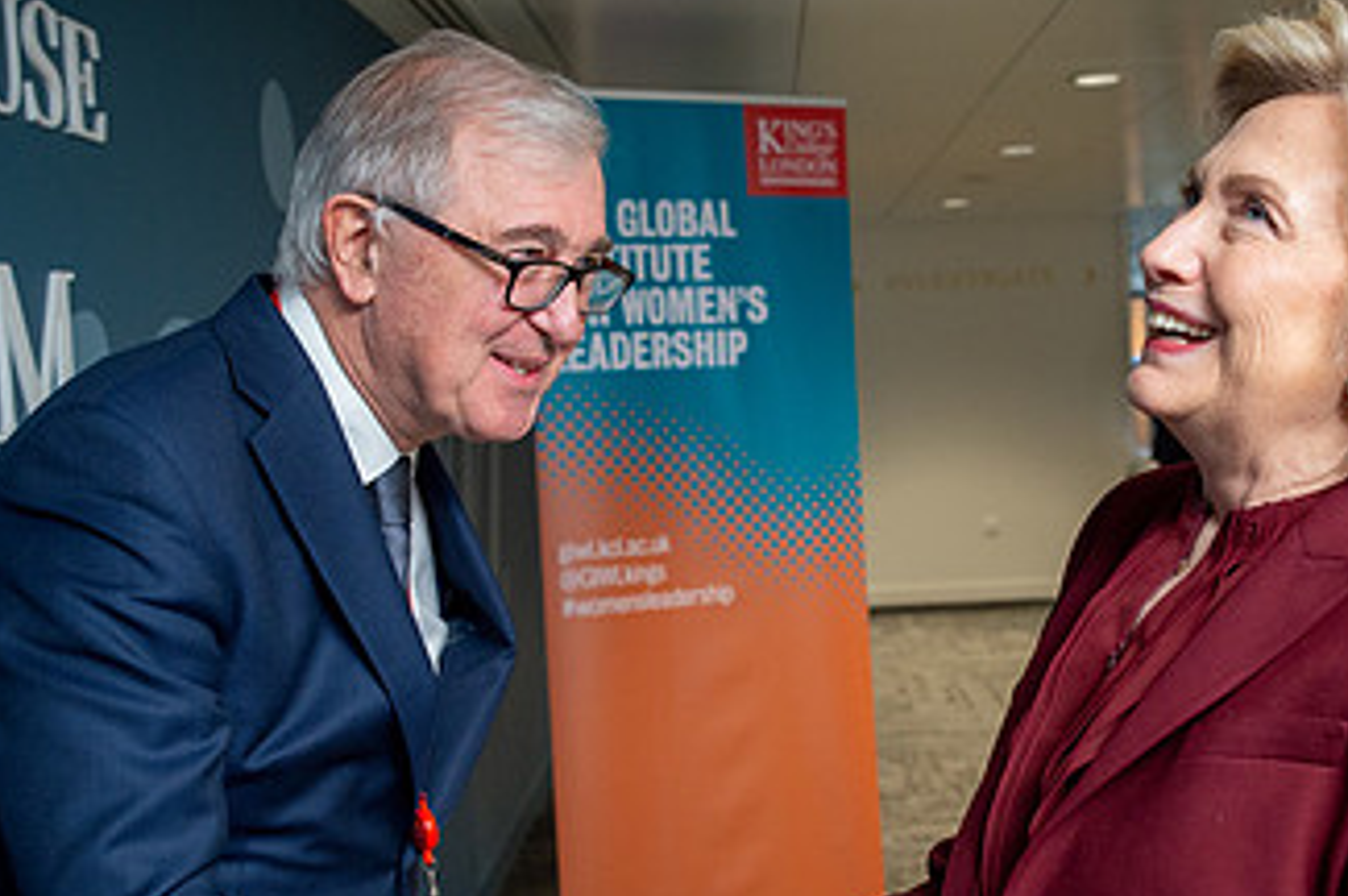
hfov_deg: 39.6
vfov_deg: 26.9
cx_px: 755
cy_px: 527
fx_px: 1870
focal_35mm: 50
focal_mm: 28
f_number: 4
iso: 1600
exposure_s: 1/250
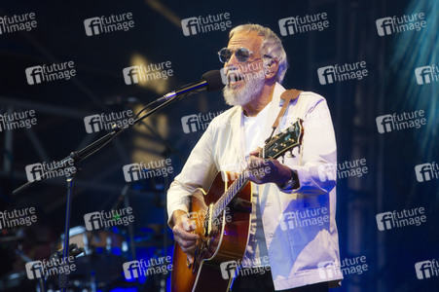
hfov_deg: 12.1
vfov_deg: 8.1
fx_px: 2071
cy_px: 146
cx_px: 220
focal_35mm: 170
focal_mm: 170
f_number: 5
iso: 800
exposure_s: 1/500
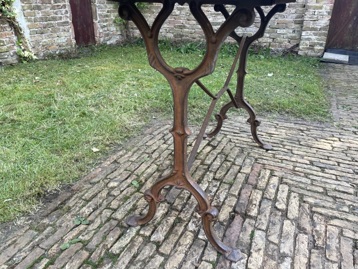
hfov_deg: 65.3
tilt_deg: -24.9
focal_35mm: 27
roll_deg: -0.6
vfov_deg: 51.4
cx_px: 186
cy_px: 133
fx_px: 279
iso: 32
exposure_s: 1/171
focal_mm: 4.2
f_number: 1.6
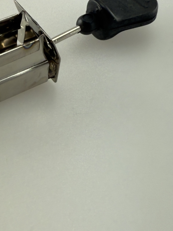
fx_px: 520
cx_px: 21
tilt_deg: -31.4
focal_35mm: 78
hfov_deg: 18.6
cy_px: -25
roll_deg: -4.0
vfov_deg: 23.4
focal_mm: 2.22
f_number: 2.2
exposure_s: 1/168
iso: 40
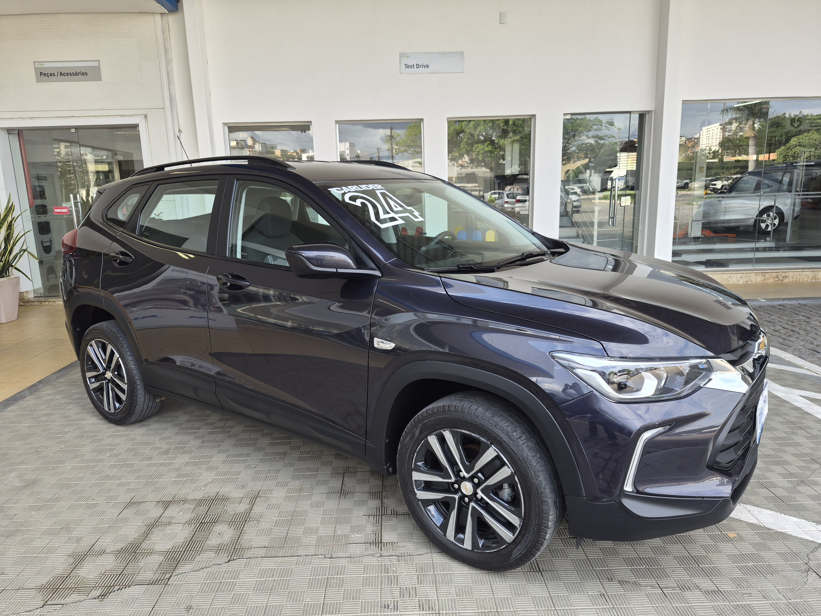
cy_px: 308
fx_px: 545
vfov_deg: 58.9
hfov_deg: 73.9
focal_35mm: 23
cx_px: 410
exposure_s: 1/180
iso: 32
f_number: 1.8
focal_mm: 5.4
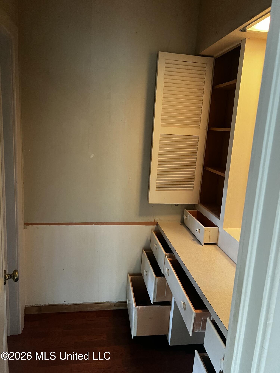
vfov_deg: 67.3
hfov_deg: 53.1
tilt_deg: -9.0
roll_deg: -3.1
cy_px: 186
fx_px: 280
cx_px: 140
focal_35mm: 26
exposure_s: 1/60
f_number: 1.5
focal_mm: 5.7
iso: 400
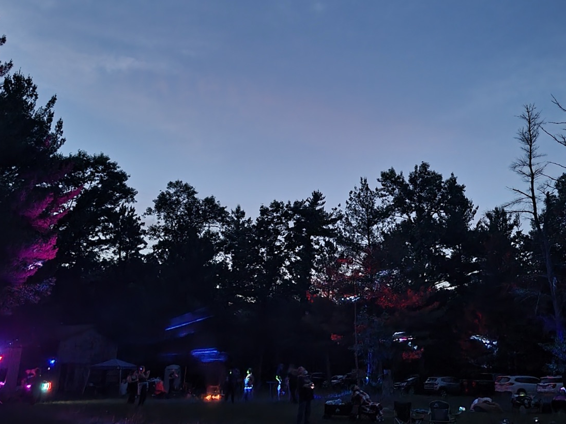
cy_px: 169
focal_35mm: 38
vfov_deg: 37.6
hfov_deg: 48.9
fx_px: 621
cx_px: 317
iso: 1250
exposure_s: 1/9.99
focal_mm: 5.4
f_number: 1.8
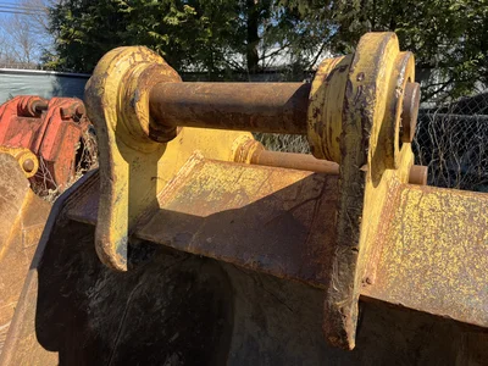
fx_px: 367
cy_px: 183
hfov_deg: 67.3
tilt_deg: -13.4
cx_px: 244
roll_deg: +0.9
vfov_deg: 53.1
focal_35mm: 26
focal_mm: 5.1
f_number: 1.6
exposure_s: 1/1372
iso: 50
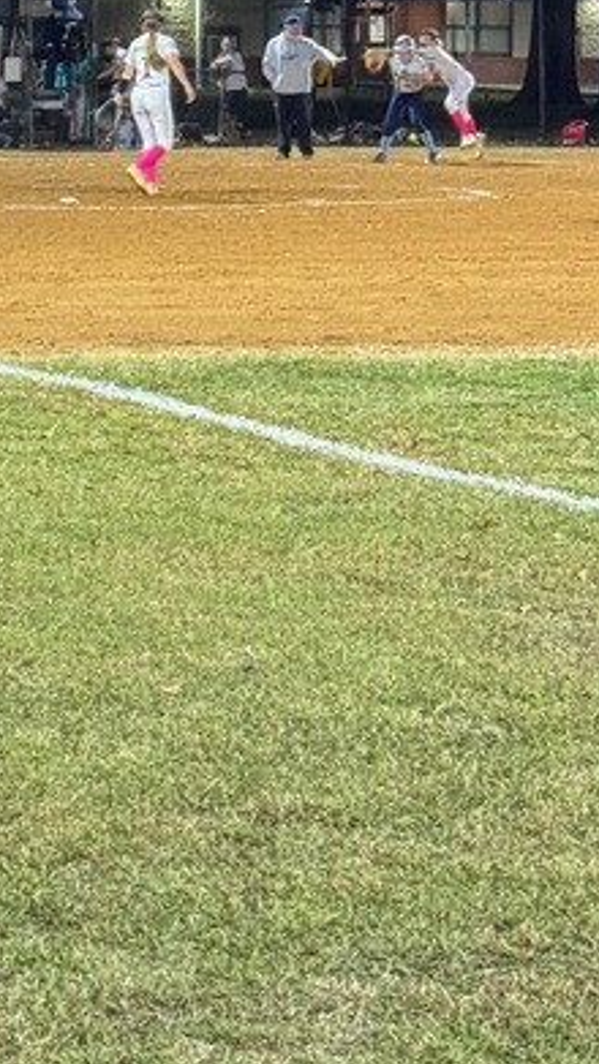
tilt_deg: +1.3
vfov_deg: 15.3
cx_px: -245
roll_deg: -0.3
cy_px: -79
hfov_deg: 8.7
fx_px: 3868
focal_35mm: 137
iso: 250
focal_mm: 6.76
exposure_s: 1/40
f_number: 1.78
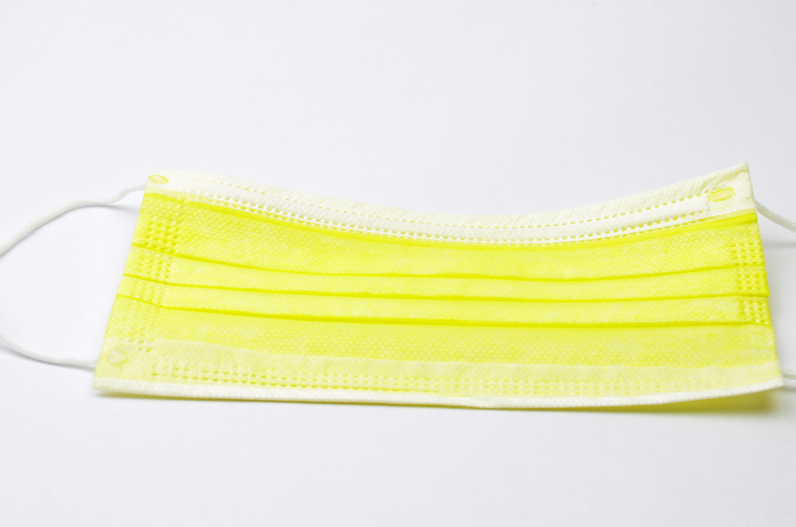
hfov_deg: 22.9
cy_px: 269
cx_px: 463
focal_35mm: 89
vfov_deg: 15.3
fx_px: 1964
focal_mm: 40
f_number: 13
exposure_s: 1/8
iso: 100
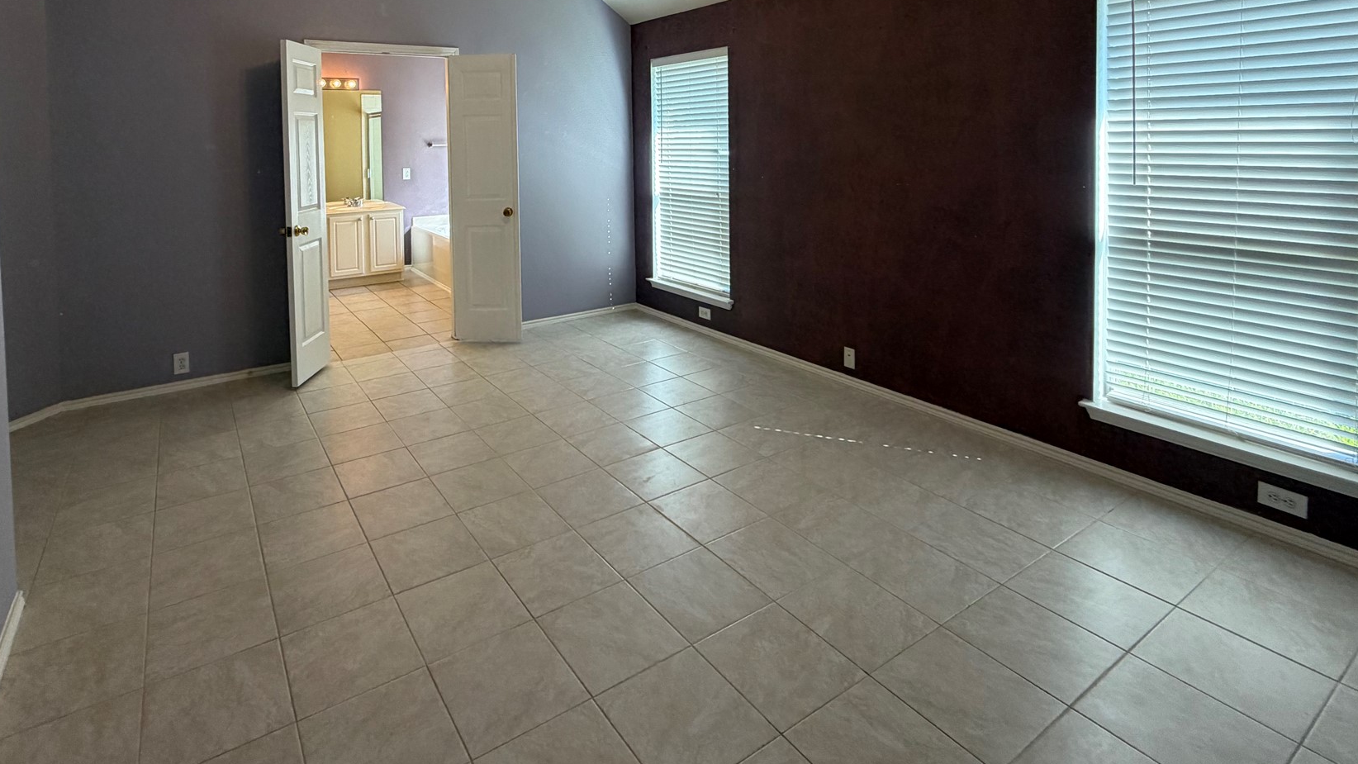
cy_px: 159
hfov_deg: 89.0
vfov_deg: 54.6
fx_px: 684
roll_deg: +0.9
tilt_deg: -2.4
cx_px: 587
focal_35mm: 19
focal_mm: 2.22
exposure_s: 1/120
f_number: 2.2
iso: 160
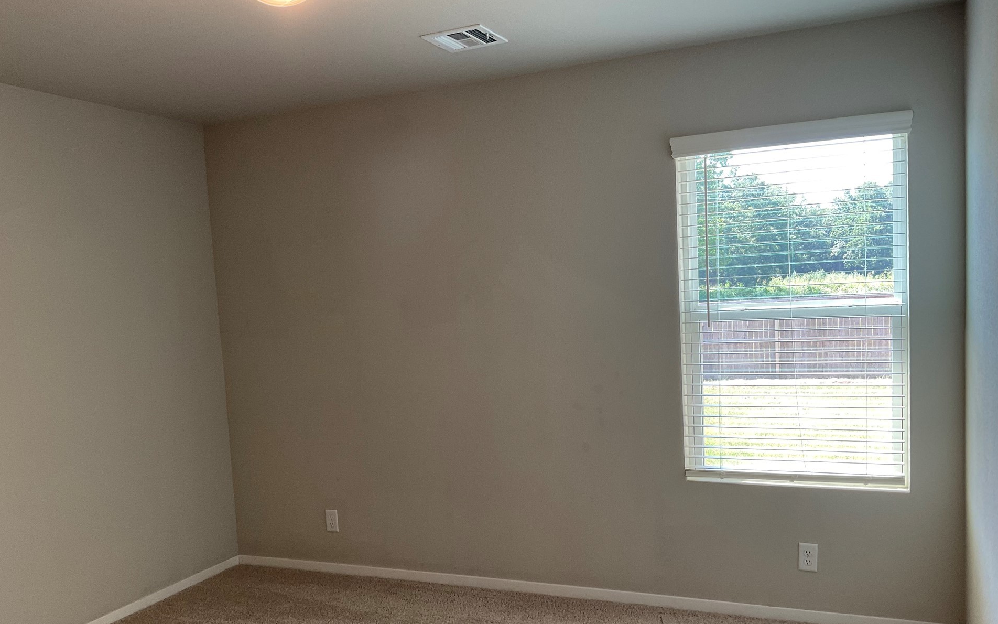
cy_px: 368
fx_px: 843
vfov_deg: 40.5
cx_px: 502
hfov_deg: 61.2
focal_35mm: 31
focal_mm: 3
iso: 40
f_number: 1.8
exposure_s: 1/60
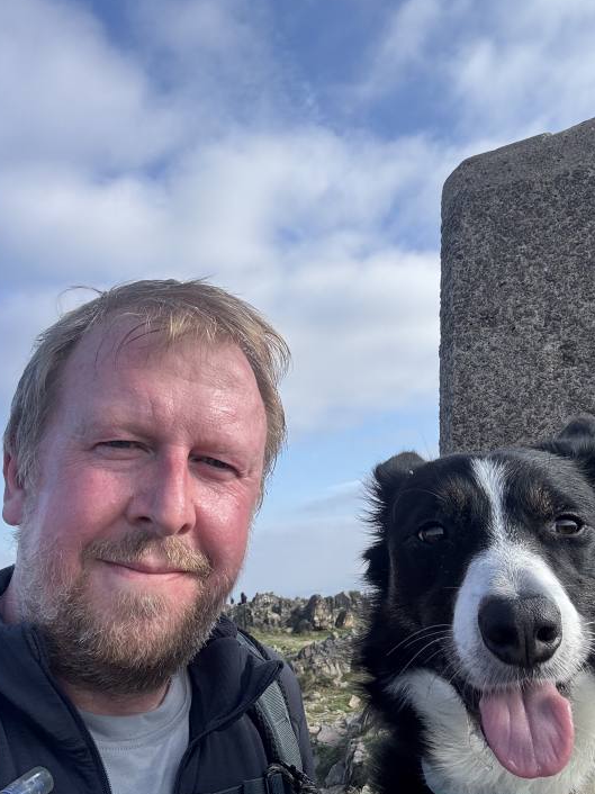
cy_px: 424
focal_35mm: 34
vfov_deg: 53.9
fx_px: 780
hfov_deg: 41.7
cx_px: 323
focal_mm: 2.69
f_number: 1.9
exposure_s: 1/857
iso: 25
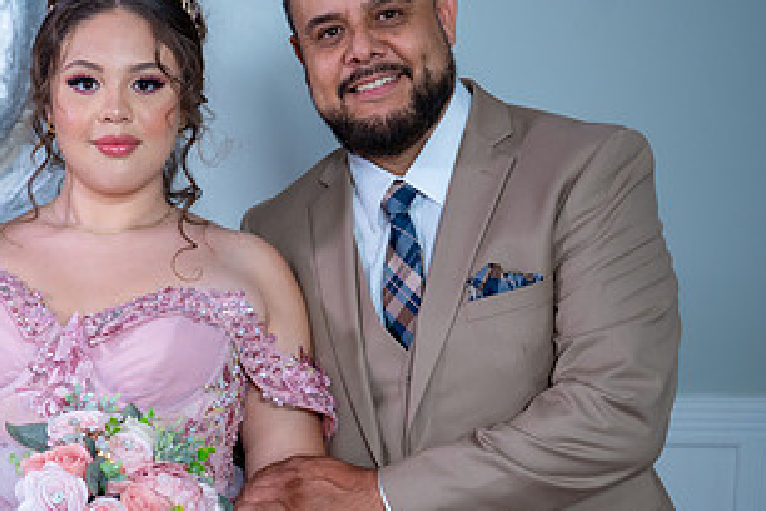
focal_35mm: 72
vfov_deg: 18.9
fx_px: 1532
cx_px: 58
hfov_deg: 27.0
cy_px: 331
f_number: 4
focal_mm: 38
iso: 1250
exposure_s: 1/60
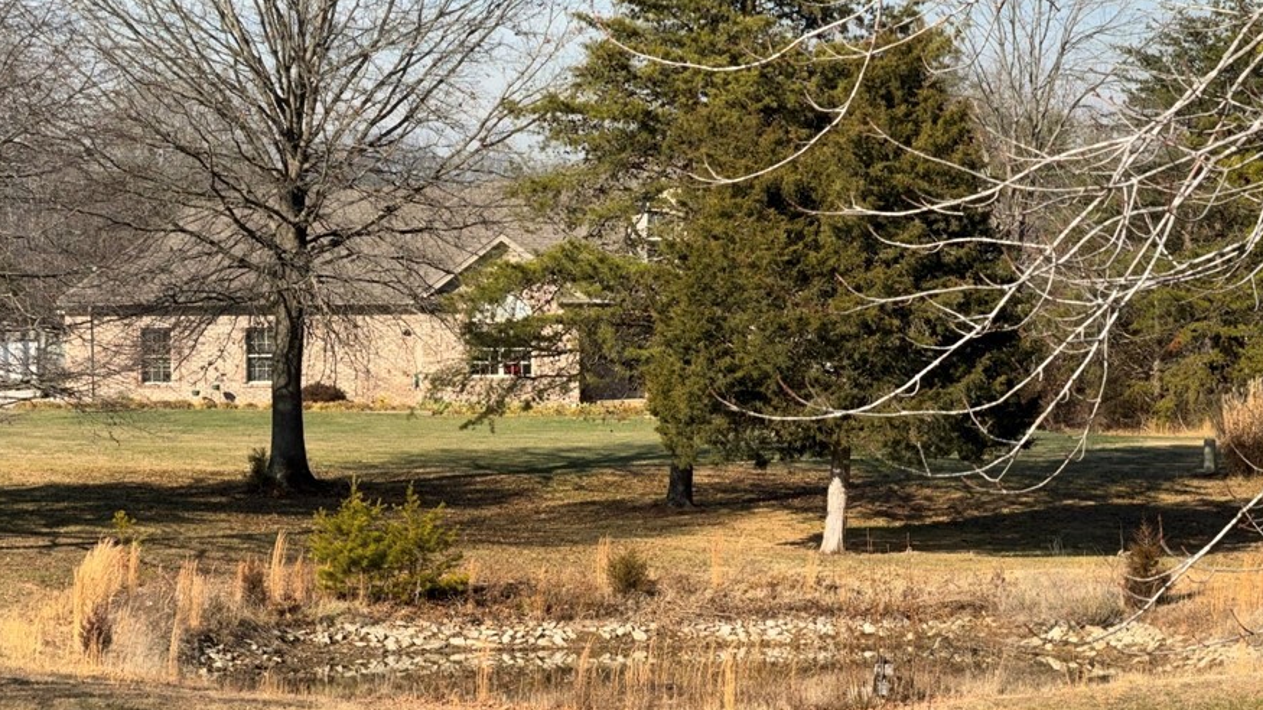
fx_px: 5123
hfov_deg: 14.1
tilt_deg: -1.8
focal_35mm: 153
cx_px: 678
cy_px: 482
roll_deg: -0.5
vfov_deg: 7.9
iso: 32
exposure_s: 1/728
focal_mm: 15.66
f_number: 2.8
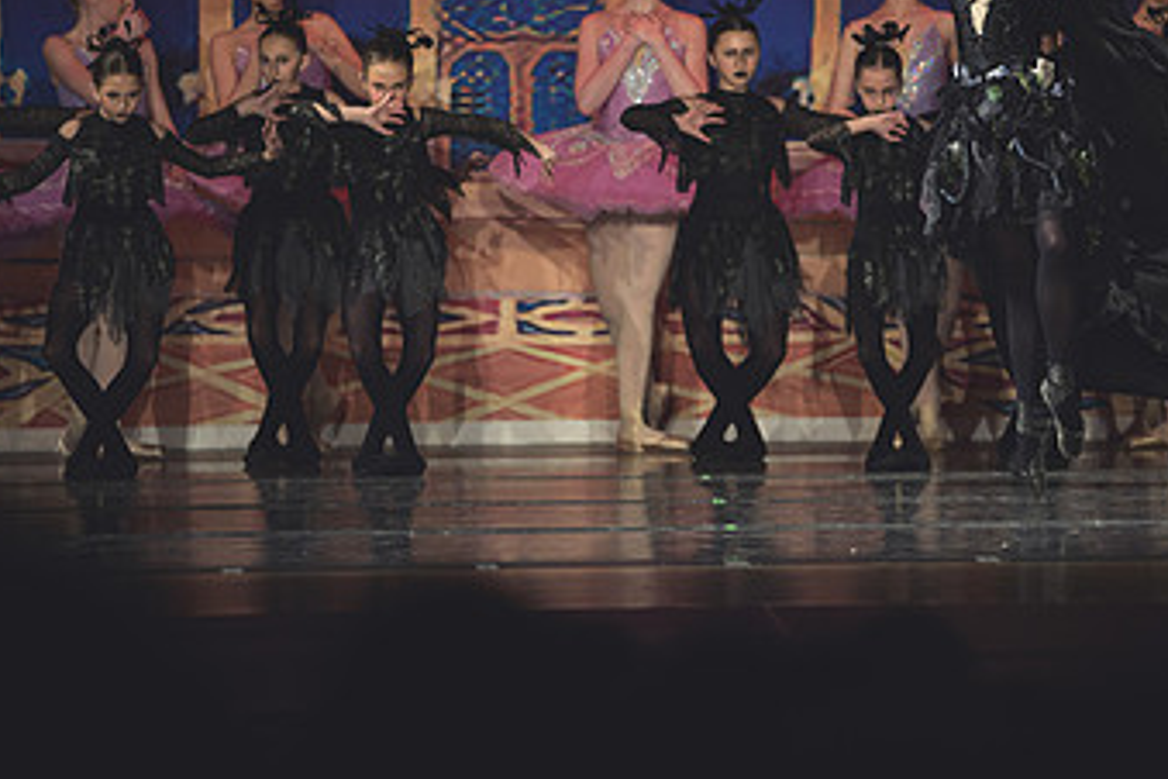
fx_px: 10836
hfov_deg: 6.2
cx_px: 837
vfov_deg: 4.1
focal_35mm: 334
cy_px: 126
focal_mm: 195
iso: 1250
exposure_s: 1/320
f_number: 2.8
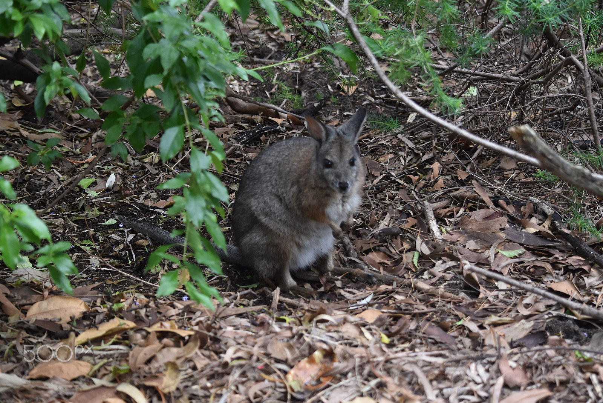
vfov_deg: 13.1
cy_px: 202
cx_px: 302
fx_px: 1759
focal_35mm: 105
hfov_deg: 19.4
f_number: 4.5
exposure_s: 1/200
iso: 800
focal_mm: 70
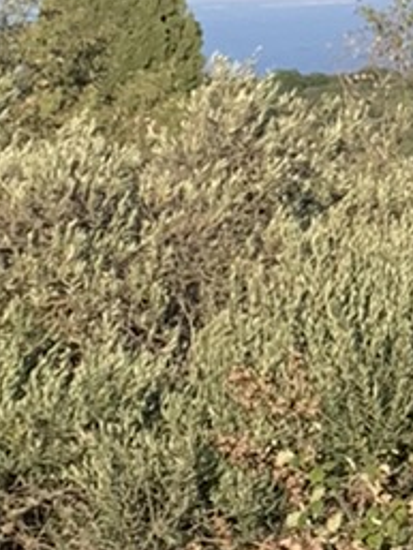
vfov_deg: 9.4
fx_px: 3290
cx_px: 1258
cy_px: -81
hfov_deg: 6.5
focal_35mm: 207
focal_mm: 4.25
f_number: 1.8
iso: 25
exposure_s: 1/1718
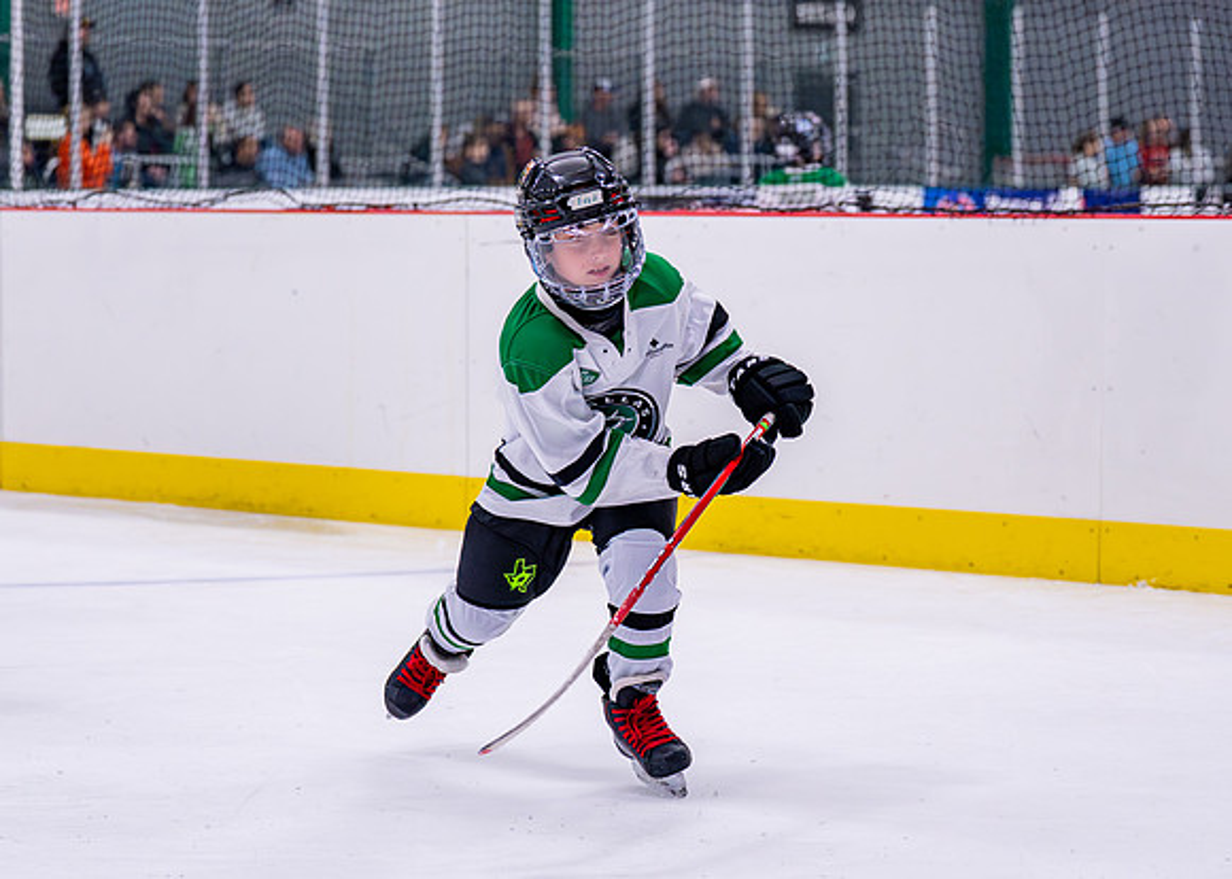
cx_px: 577
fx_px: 3973
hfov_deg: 17.6
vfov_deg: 12.6
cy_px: 419
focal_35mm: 114
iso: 2500
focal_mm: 70
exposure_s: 1/1250
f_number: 2.8
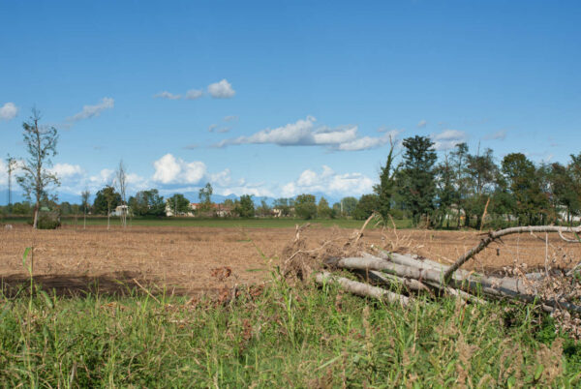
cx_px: 290
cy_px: 194
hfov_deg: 27.0
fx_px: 1212
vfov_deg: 18.2
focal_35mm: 75
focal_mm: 50
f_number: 8
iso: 100
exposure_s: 1/250
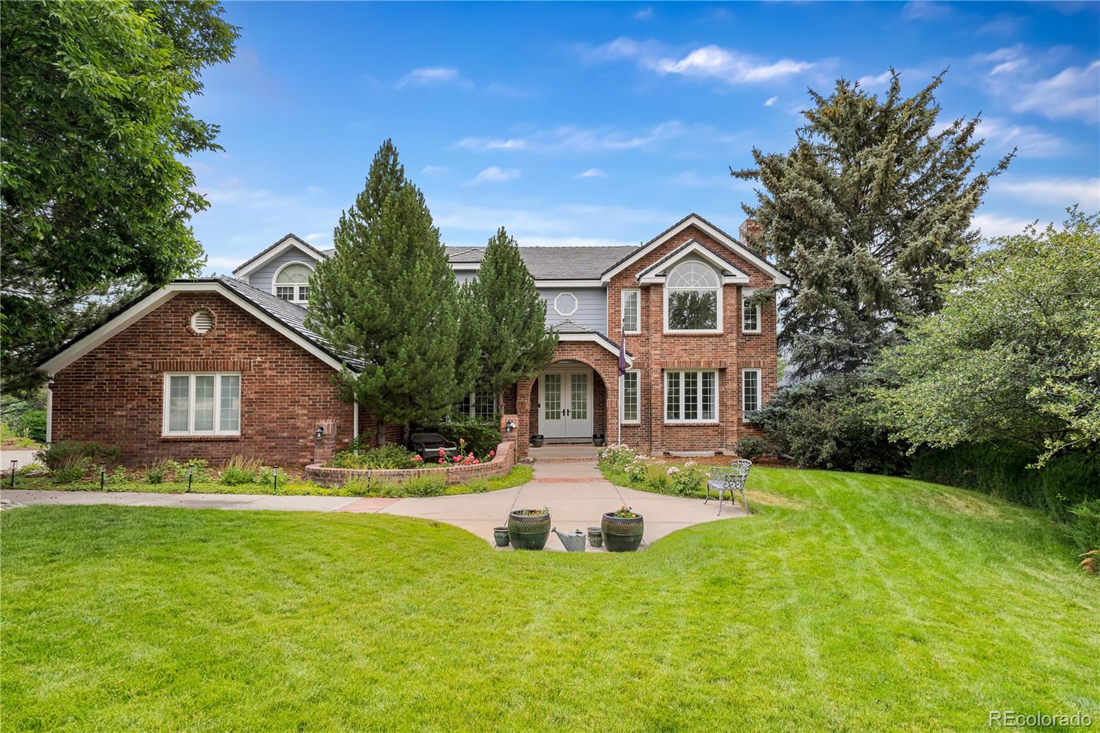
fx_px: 550
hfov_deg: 90.0
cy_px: 366
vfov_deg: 67.4
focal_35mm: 18
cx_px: 550
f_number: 8
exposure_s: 1/125
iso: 160
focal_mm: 18
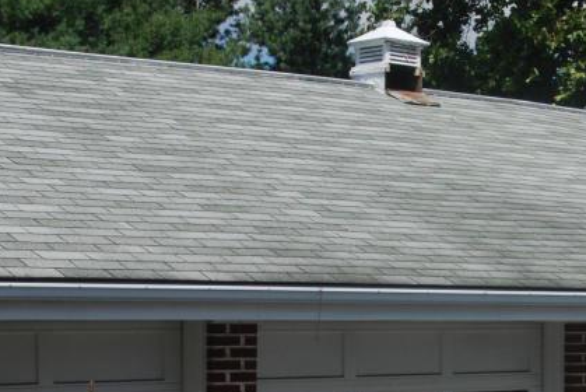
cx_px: 508
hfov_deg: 17.6
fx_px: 1873
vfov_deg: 11.8
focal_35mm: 115
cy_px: 391
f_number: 8
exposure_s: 1/250
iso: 100
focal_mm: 28
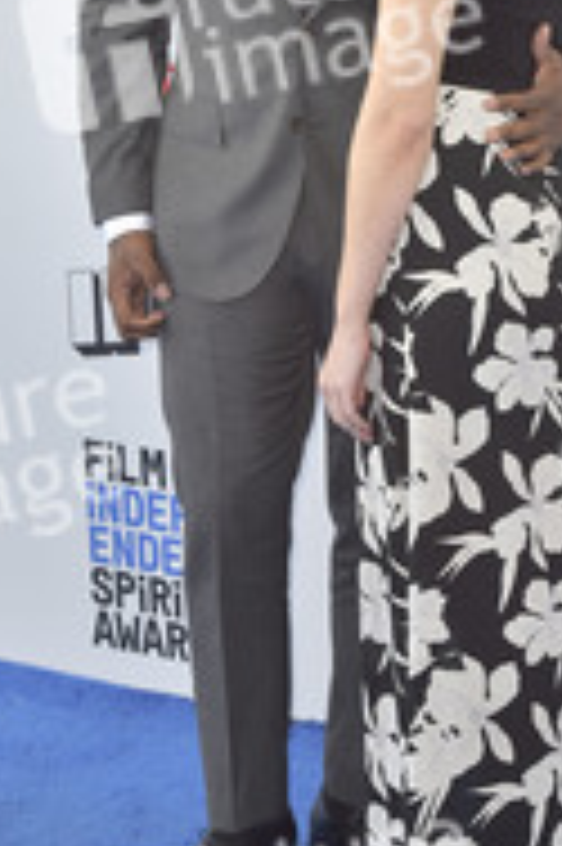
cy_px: 252
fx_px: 3495
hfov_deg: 9.2
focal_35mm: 149
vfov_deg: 13.8
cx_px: 384
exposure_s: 1/320
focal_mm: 70
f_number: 6.3
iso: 500
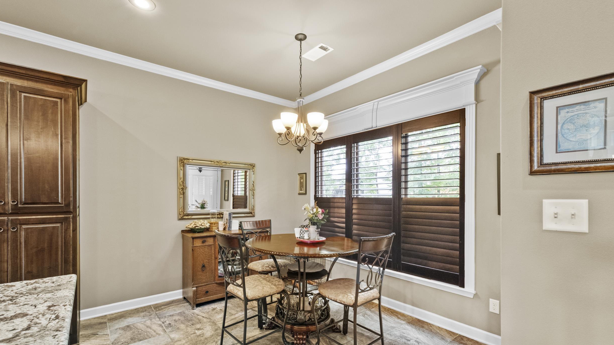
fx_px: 260
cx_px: 306
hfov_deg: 99.4
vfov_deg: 66.6
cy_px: 202
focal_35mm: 16
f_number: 8
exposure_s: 1
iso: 800
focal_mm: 10
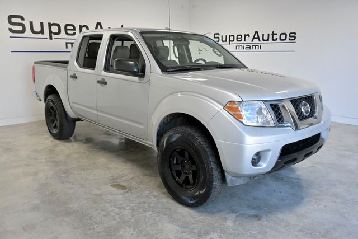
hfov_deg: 63.6
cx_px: 179
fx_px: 288
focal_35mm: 29
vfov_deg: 45.0
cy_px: 120
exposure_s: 1/1250
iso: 2500
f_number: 4.5
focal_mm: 29
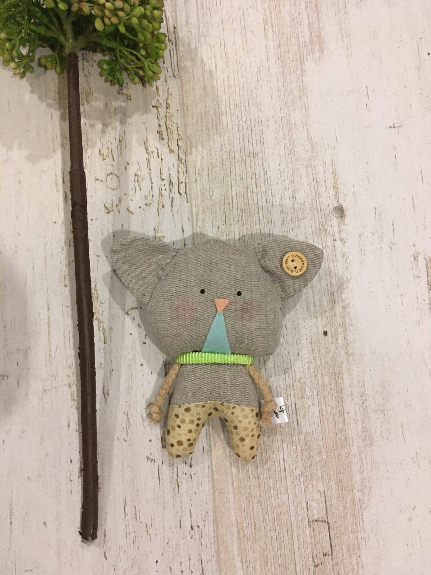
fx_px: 481
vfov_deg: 61.7
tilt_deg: -83.0
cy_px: 288
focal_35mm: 29
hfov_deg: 48.2
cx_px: 216
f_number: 2.2
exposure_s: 1/33
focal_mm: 4.15
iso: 200
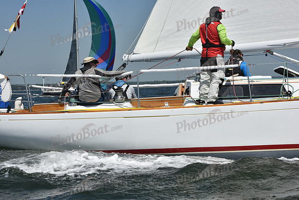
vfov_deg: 16.7
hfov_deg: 24.8
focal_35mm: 82
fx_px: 681
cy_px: 100
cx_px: 150
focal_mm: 82
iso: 250
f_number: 11
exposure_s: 1/1250
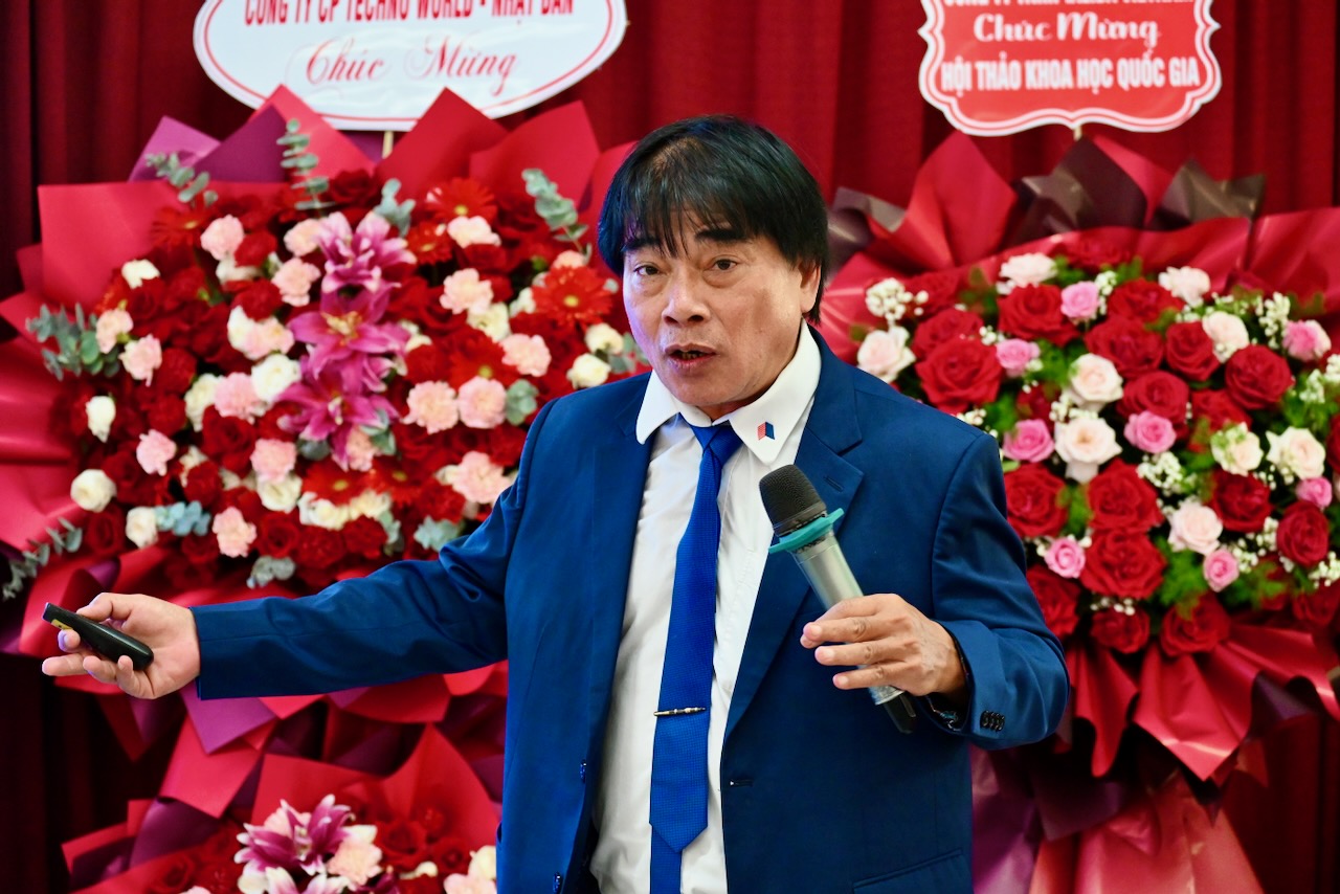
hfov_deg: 14.0
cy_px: 447
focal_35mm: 147
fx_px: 5473
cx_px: 670
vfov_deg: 9.3
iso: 3200
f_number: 5
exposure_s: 1/100
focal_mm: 98
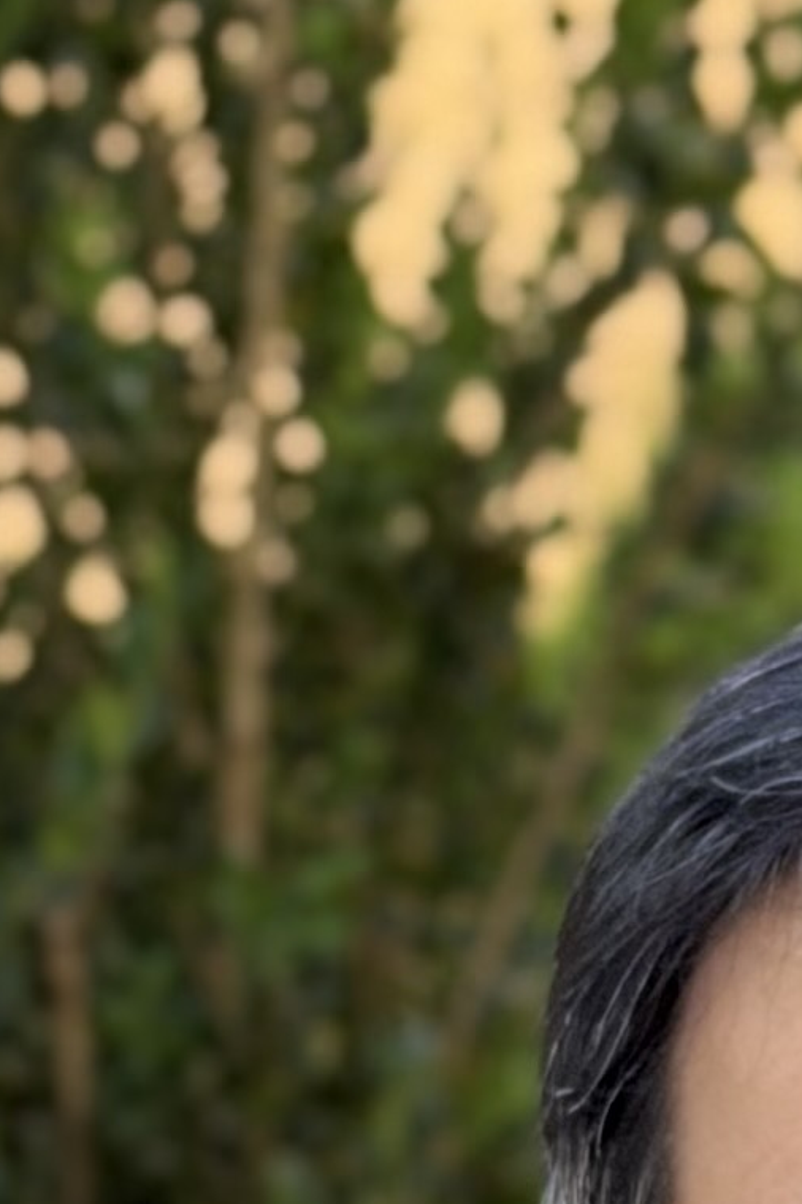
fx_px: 8863
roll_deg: +0.0
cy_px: 1632
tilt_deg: -1.1
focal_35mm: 265
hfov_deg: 5.1
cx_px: 1249
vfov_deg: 7.7
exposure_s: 1/566
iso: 64
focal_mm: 6.76
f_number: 1.78
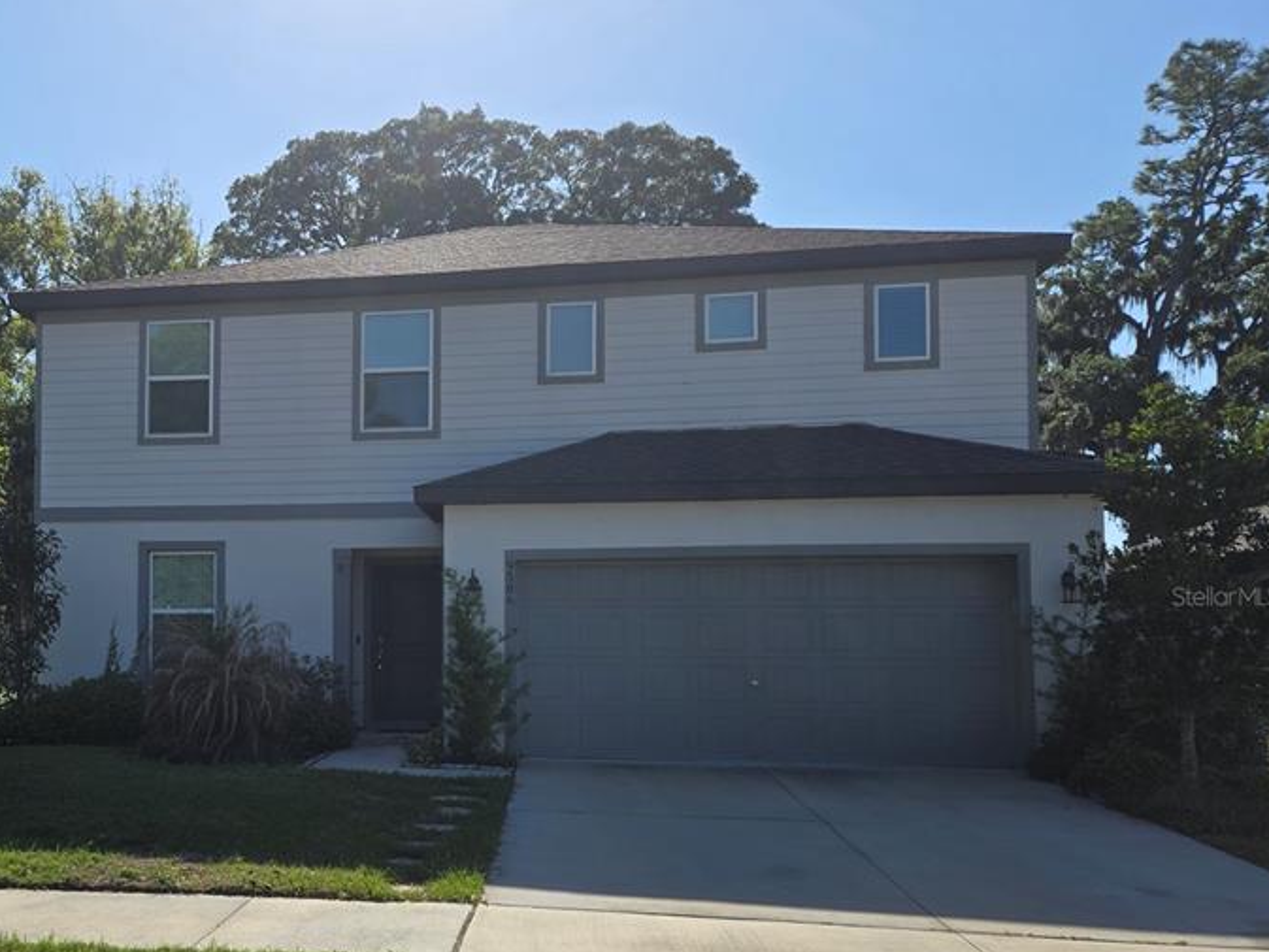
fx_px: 1283
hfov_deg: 50.5
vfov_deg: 40.4
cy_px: 596
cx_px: 321
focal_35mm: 35
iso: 25
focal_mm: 5.4
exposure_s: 1/2283
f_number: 1.8
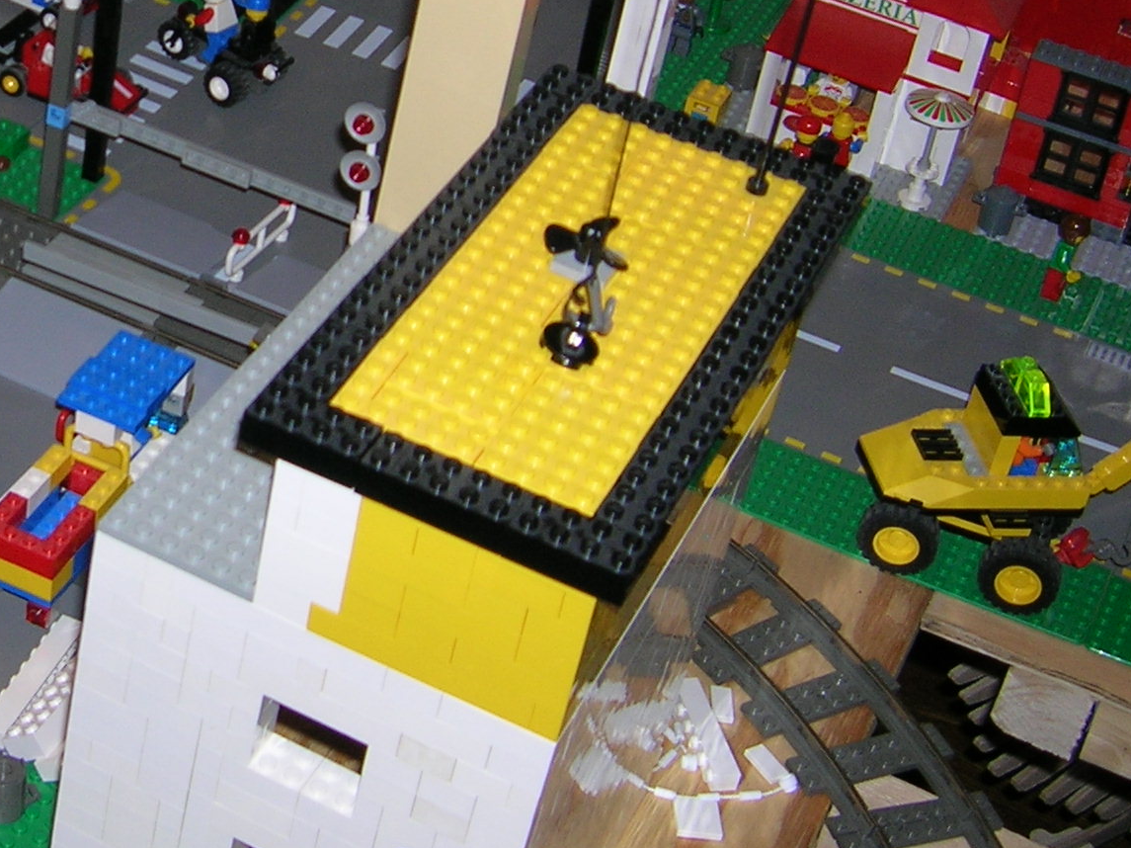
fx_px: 2515
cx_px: 21
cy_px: 174
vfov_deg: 18.9
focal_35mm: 77
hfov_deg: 24.3
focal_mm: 5.7
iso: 50
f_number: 2.9
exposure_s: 1/60.1
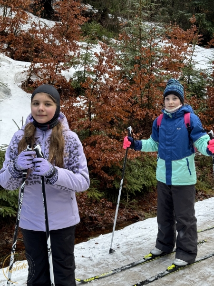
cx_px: 107
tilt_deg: -9.4
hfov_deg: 30.3
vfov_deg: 39.7
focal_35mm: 48
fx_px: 396
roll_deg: +0.8
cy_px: 143
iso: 64
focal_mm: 6.86
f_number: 1.78
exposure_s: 1/296
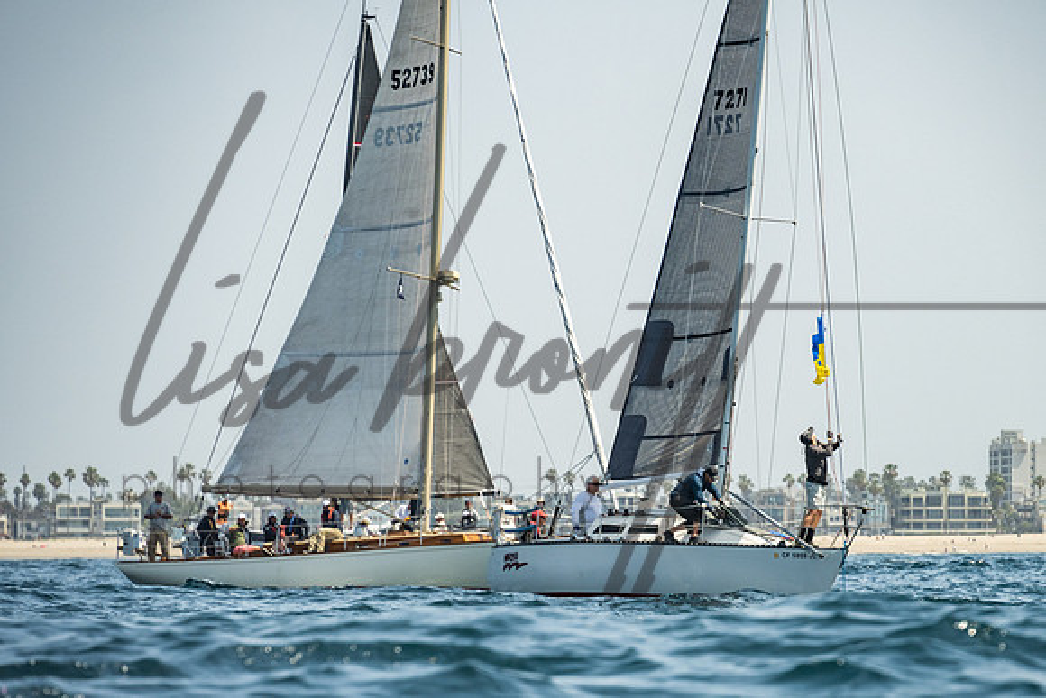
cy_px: 442
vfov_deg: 5.2
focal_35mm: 264
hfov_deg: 7.8
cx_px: 628
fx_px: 7683
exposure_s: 1/1600
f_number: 6.3
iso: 320
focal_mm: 200
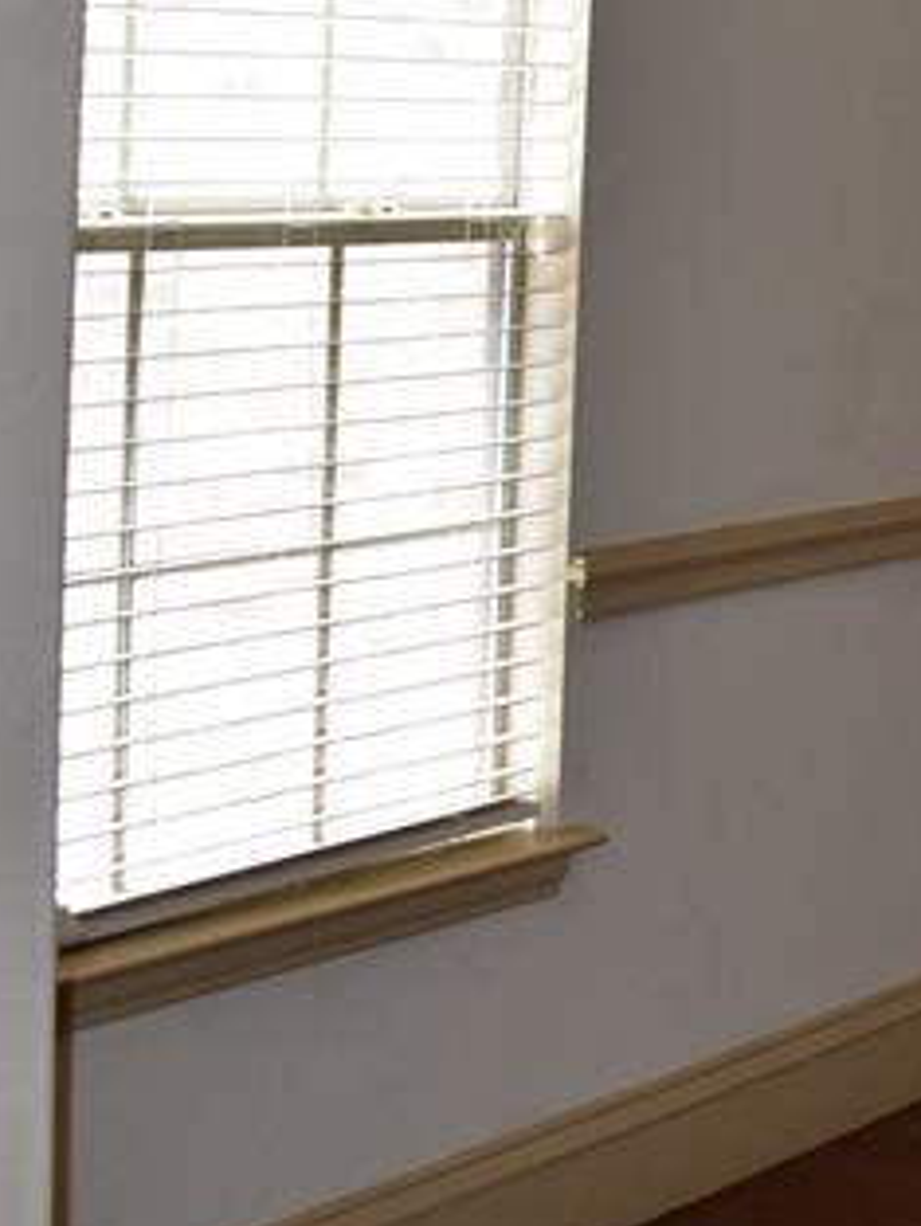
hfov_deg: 15.6
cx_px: 1505
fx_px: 3013
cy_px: 145
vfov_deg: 22.5
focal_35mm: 85
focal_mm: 18
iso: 800
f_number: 4.5
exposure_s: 1/200
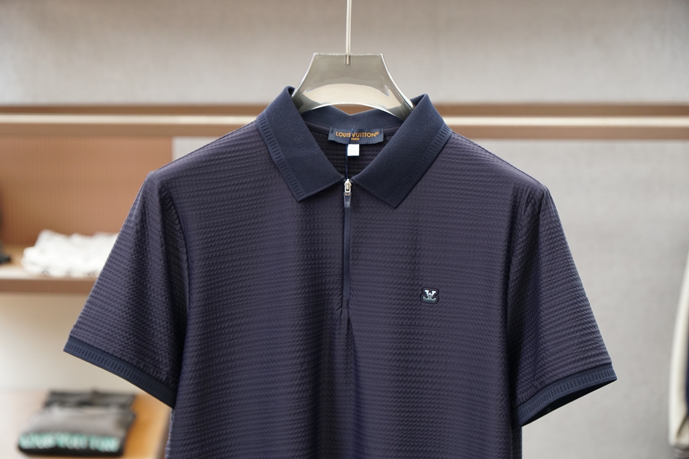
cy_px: 230
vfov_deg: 16.9
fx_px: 1550
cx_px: 344
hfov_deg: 25.1
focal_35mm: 81
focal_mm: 54
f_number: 4
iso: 640
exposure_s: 1/125
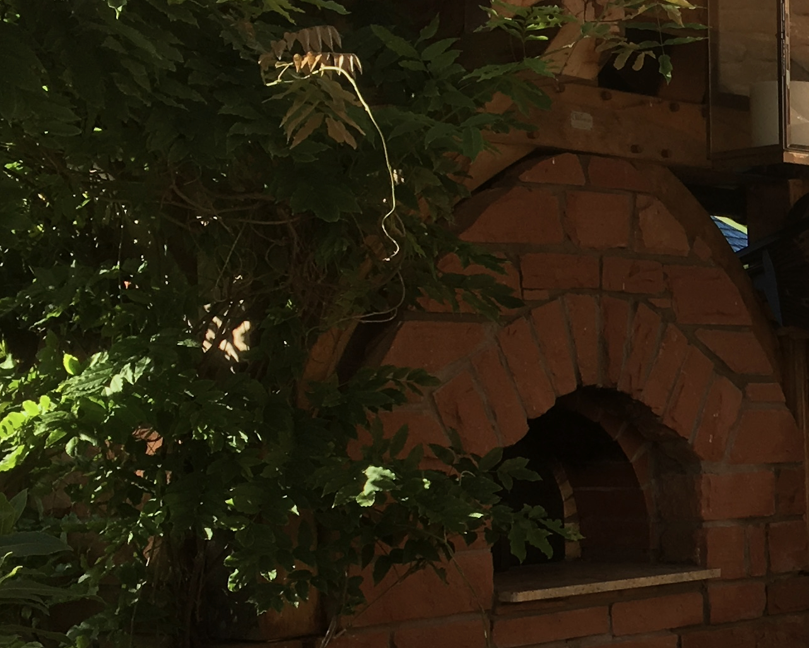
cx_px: 1008
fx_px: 2131
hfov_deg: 20.0
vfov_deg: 17.2
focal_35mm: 89
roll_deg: +1.2
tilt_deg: -2.2
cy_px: 505
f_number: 2.2
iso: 25
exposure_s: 1/605
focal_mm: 4.15
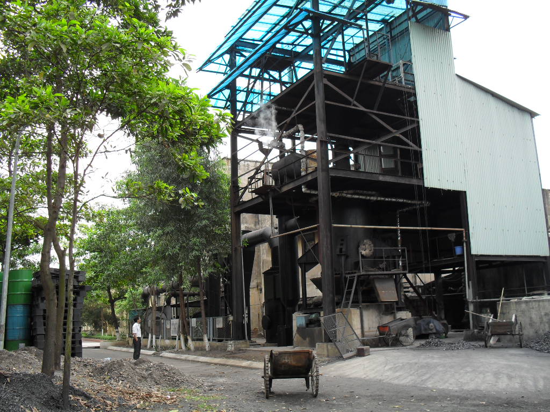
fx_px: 556
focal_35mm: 35
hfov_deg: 52.6
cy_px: 206
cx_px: 275
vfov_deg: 40.7
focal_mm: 6.3
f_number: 3.2
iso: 100
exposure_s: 1/180
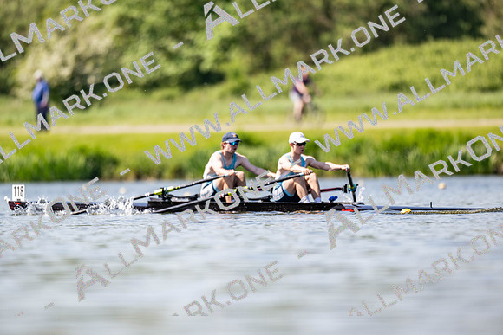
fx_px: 8389
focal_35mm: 600
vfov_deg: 2.3
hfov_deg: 3.4
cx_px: 252
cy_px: 168
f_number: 4
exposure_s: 1/2500
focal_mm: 600
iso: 320
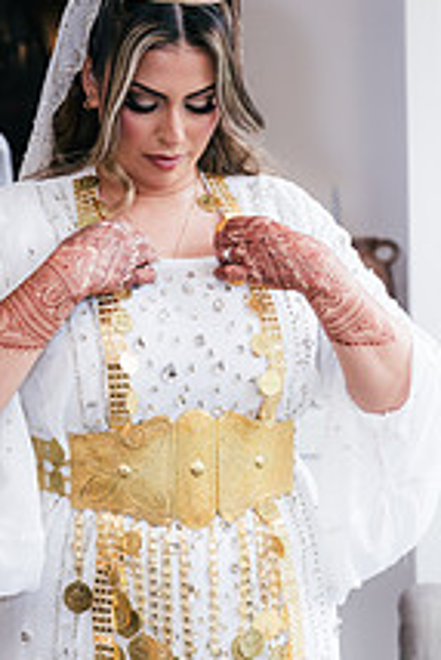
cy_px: 469
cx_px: 213
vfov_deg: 19.3
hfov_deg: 13.1
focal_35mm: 105
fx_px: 1926
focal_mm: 50
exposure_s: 1/200
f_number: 2.8
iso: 400
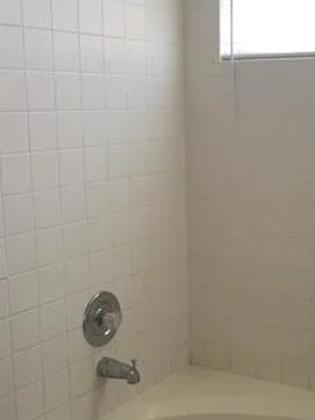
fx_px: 704
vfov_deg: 33.1
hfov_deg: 25.0
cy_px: 253
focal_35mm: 58
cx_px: 224
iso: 50
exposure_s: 1/120
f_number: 2.2
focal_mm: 4.15
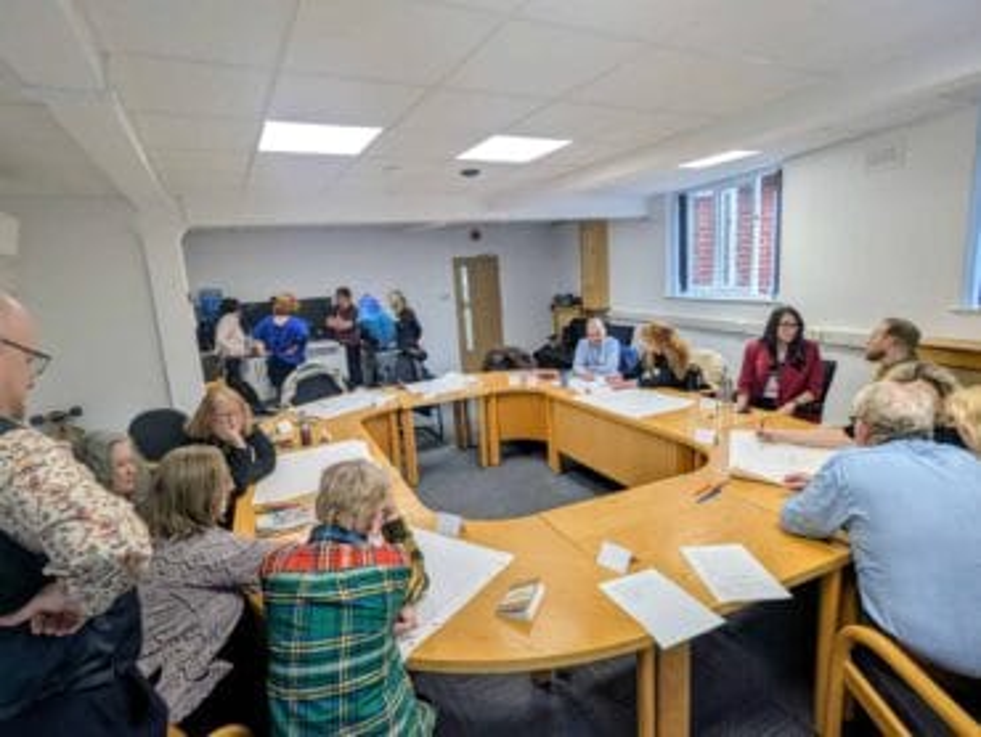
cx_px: 490
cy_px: 368
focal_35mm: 16
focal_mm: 2.35
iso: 116
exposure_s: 1/100
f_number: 2.2
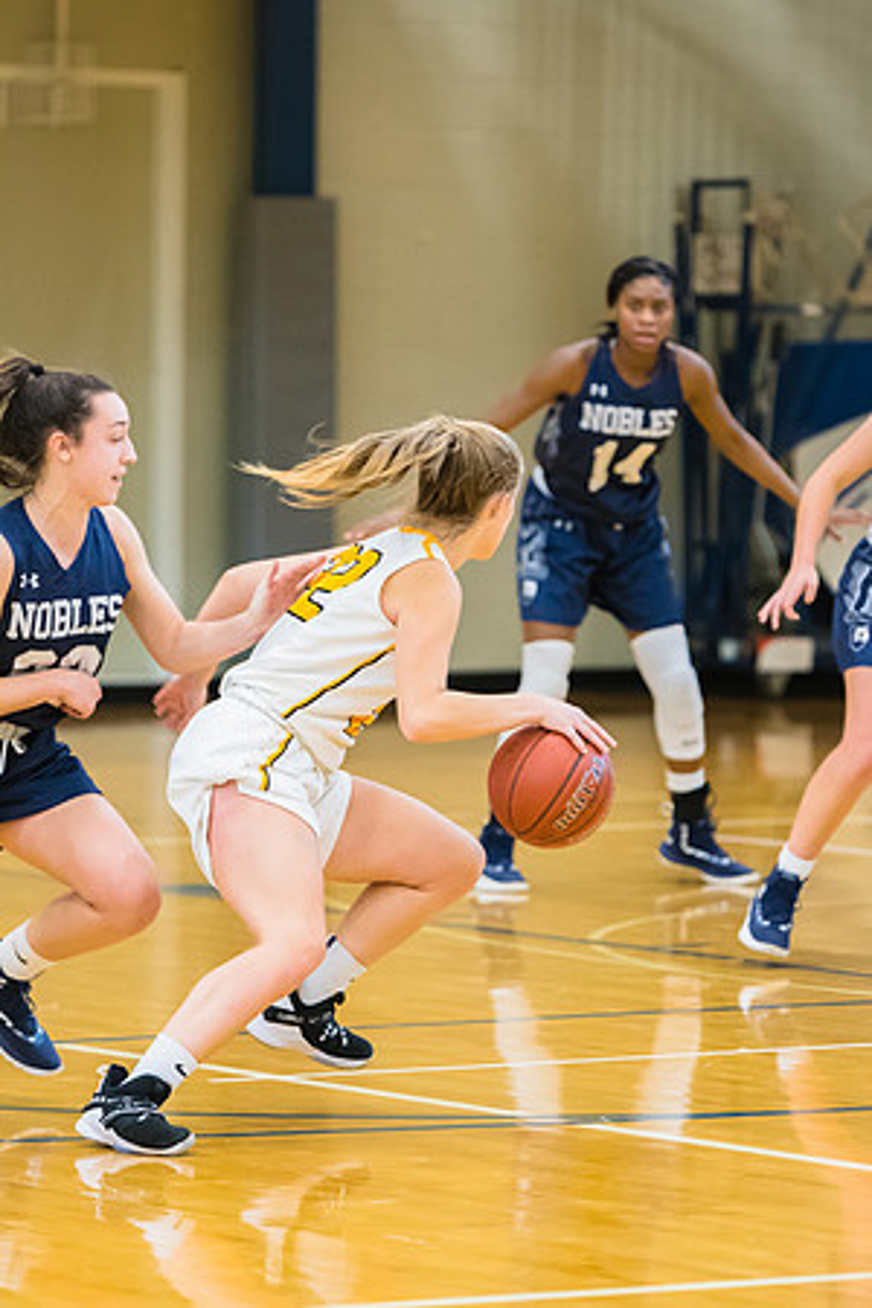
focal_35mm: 218
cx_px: 436
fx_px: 7902
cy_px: 654
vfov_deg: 9.5
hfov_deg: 6.3
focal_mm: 145
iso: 3200
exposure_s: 1/400
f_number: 3
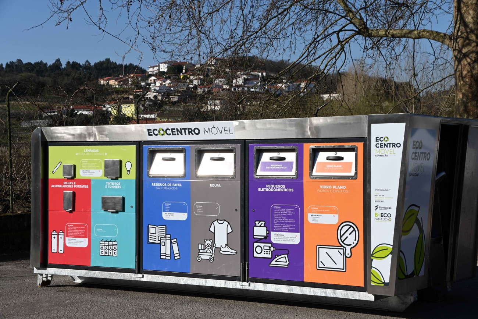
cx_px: 239
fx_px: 929
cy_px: 160
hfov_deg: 28.8
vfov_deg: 19.5
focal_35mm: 70
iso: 500
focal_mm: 70
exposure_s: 1/1250
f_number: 11
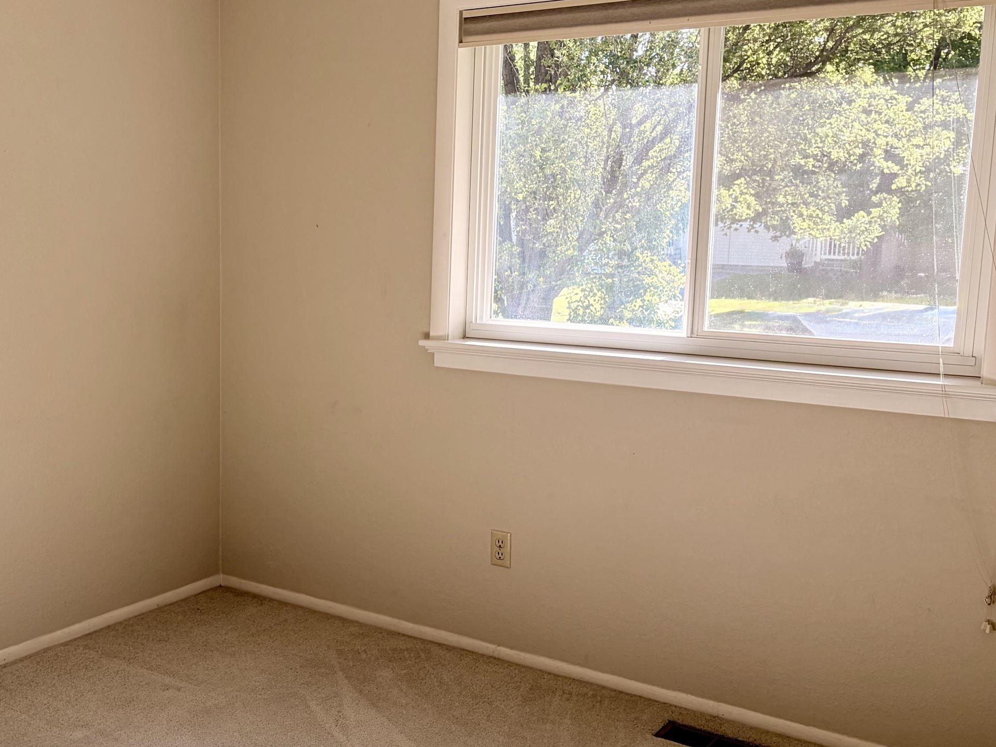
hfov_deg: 44.0
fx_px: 1208
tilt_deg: -7.5
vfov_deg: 34.3
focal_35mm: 42
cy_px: 398
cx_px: 313
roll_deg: -0.1
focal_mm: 5.96
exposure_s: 1/173
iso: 40
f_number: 1.6
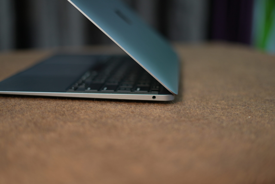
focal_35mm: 50
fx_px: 382
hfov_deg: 39.6
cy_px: 92
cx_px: 138
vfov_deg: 27.0
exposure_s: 1/100
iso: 320
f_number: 1.8
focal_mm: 50
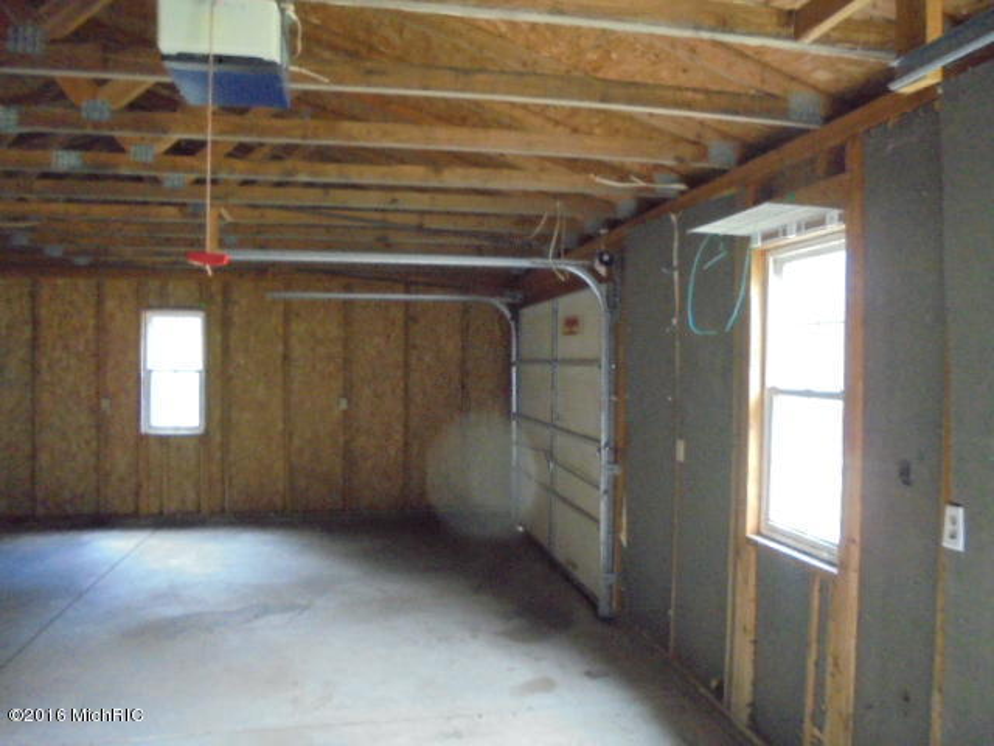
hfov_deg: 67.3
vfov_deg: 53.1
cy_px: 373
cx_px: 497
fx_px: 747
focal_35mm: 26
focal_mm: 4.6
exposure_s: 1/20
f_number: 3.5
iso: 800
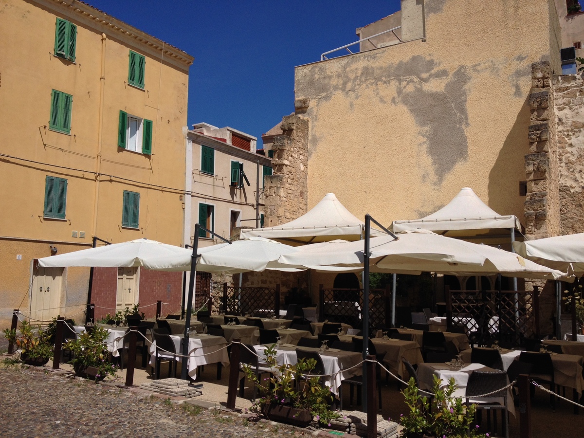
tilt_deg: +4.8
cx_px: 292
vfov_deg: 40.7
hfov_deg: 52.6
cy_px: 219
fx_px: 590
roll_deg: +0.3
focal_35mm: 35
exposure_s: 1/3690
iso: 50
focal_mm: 4.28
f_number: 2.4
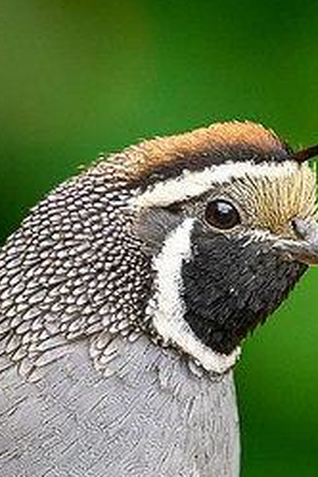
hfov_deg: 0.7
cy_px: 234
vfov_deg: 1.0
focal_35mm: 2071
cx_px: 185
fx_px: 27439
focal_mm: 560
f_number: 4
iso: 1000
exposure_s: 1/400
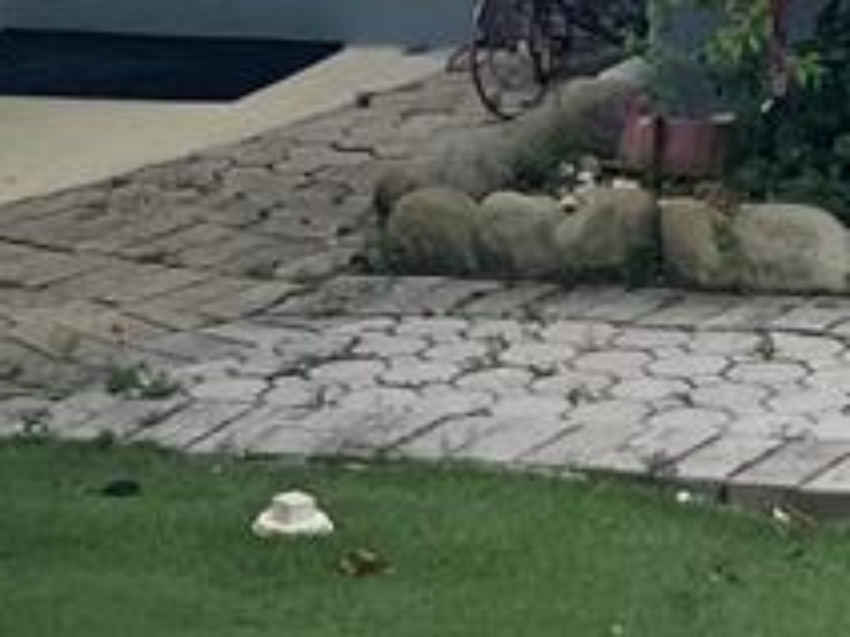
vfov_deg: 6.5
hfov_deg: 10.1
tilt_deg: +11.8
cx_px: 561
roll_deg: +1.7
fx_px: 4813
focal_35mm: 196
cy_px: -1699
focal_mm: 4.2
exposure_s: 1/940
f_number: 1.6
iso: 32
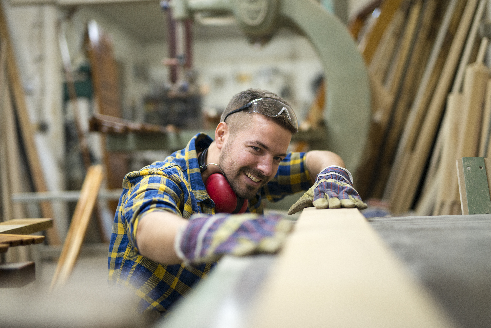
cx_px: 246
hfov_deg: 39.6
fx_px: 682
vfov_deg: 27.0
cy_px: 164
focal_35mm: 50
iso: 640
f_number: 1.4
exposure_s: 1/160
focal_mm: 50
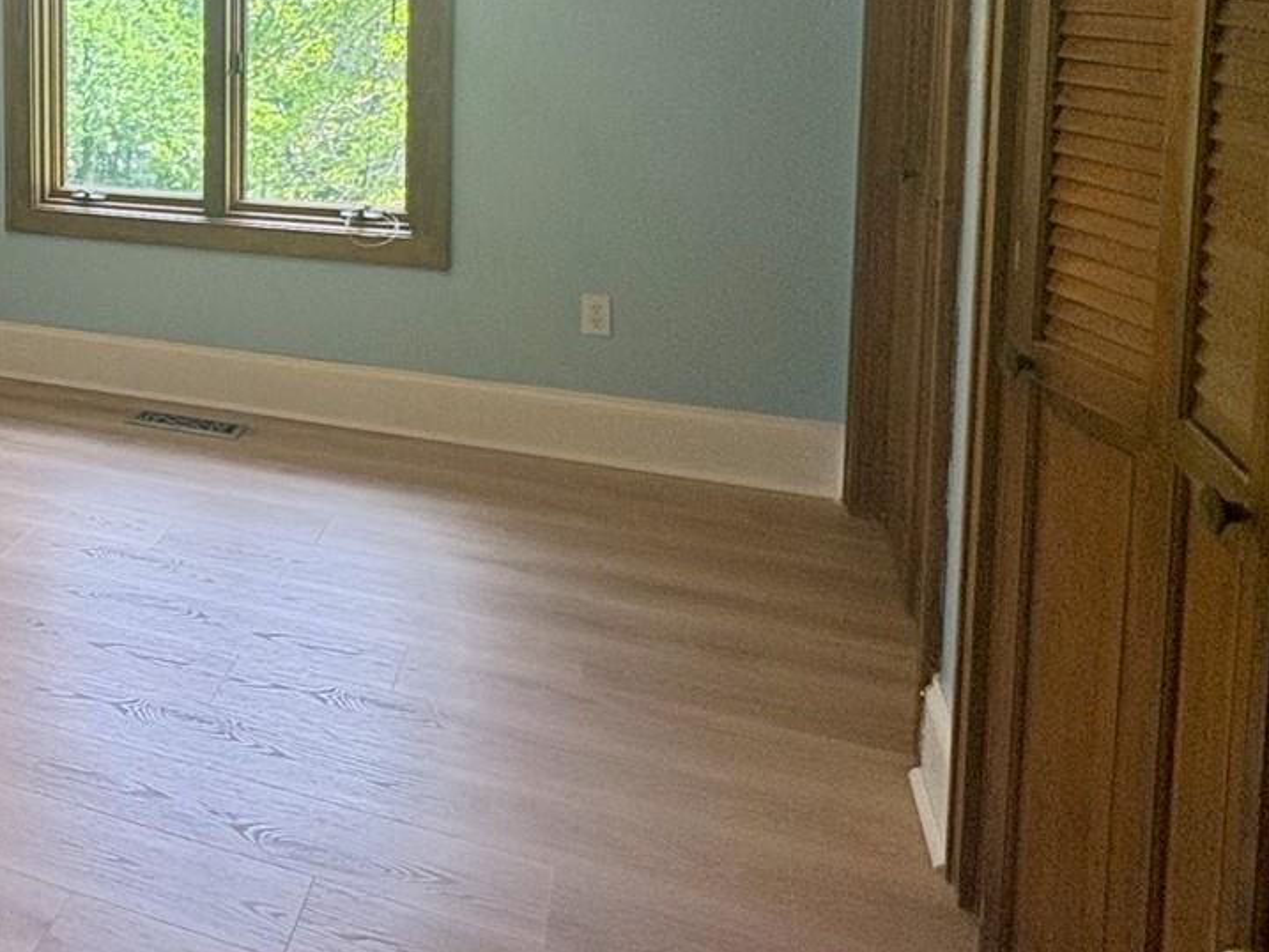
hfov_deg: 36.7
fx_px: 1467
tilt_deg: -4.4
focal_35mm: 40
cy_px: 76
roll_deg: +1.6
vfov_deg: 33.8
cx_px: -228
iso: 100
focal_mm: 2.22
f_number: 2.2
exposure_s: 1/126
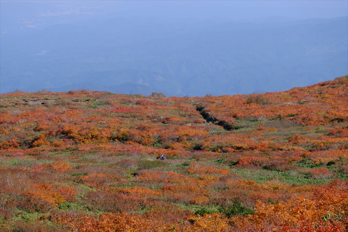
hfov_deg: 11.2
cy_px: 116
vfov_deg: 7.5
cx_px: 174
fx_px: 1779
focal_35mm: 184
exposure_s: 1/350
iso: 200
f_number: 8
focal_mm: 122.6
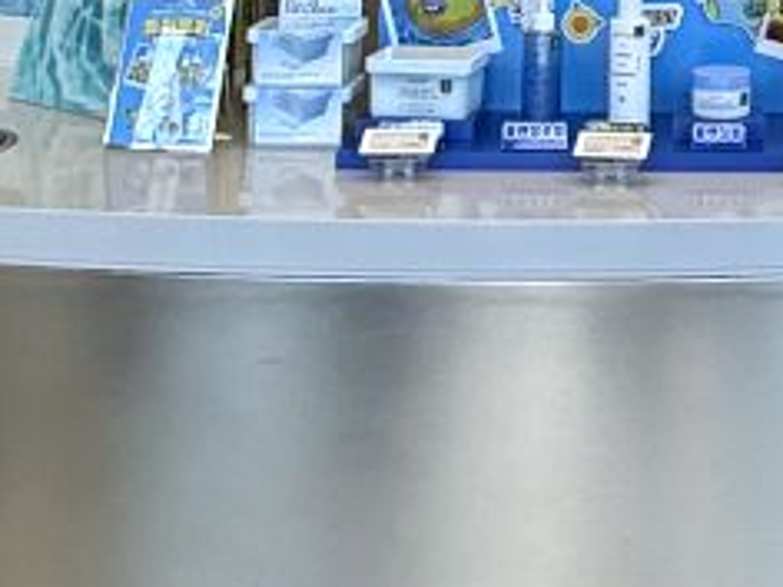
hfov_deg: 24.7
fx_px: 1719
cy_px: -537
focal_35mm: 76
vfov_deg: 15.8
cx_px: 737
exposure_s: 1/269
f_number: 2.2
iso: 64
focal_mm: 2.22
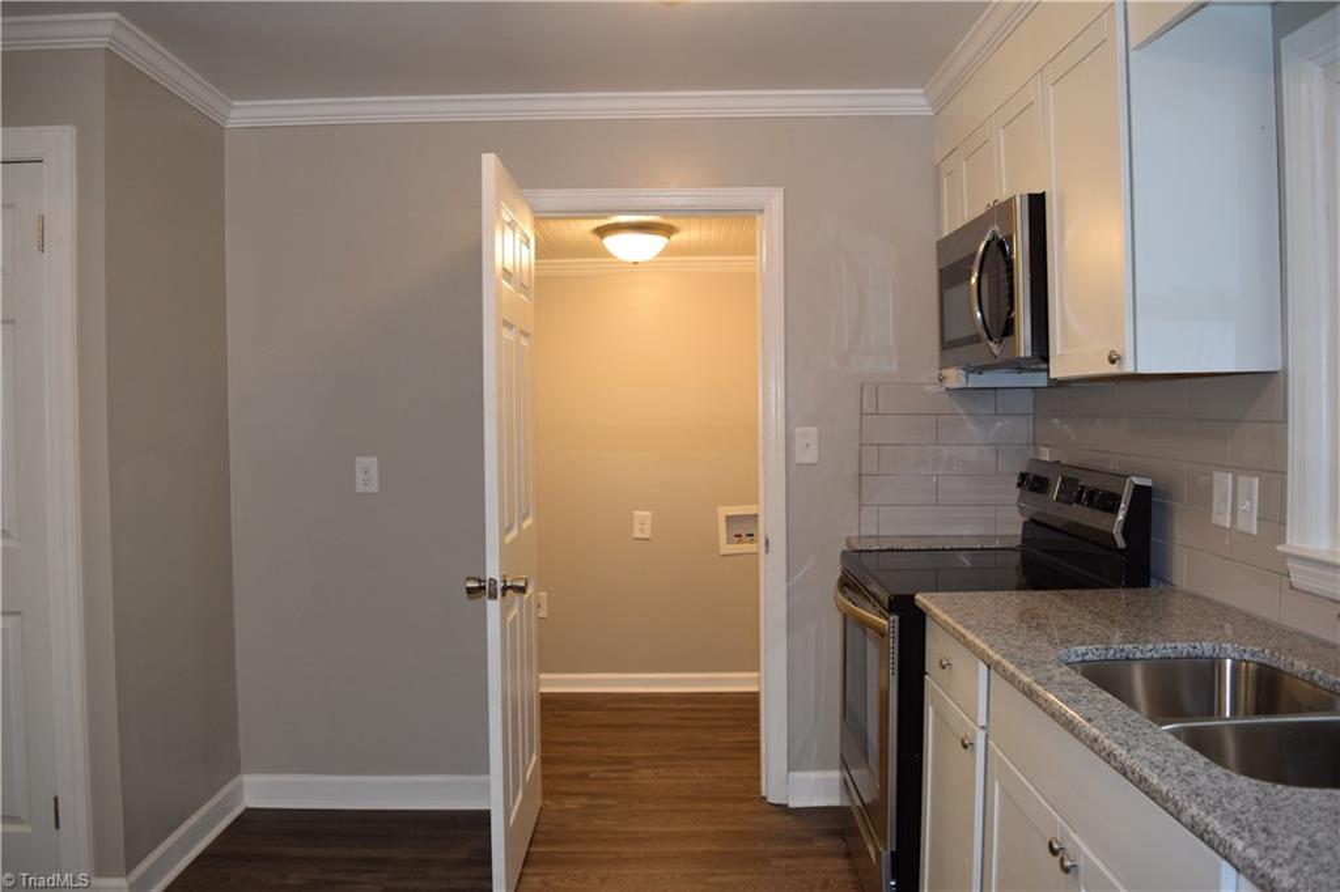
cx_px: 670
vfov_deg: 47.9
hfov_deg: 67.4
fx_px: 1005
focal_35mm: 27
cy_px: 446
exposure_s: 1/80
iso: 800
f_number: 4.5
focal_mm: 18
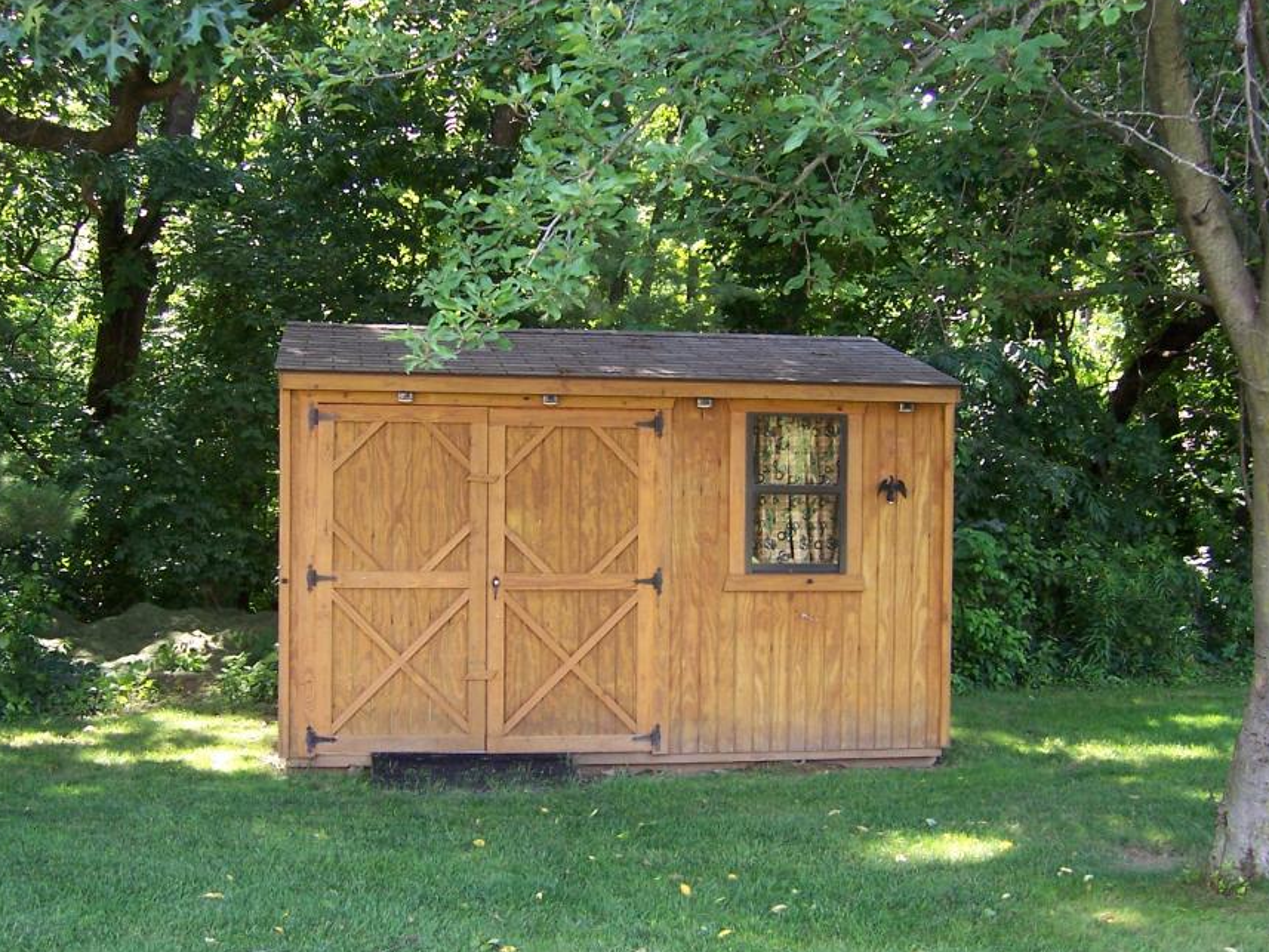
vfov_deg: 33.6
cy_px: 508
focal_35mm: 43
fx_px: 1577
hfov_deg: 43.8
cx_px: 579
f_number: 3
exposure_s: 1/90
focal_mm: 6
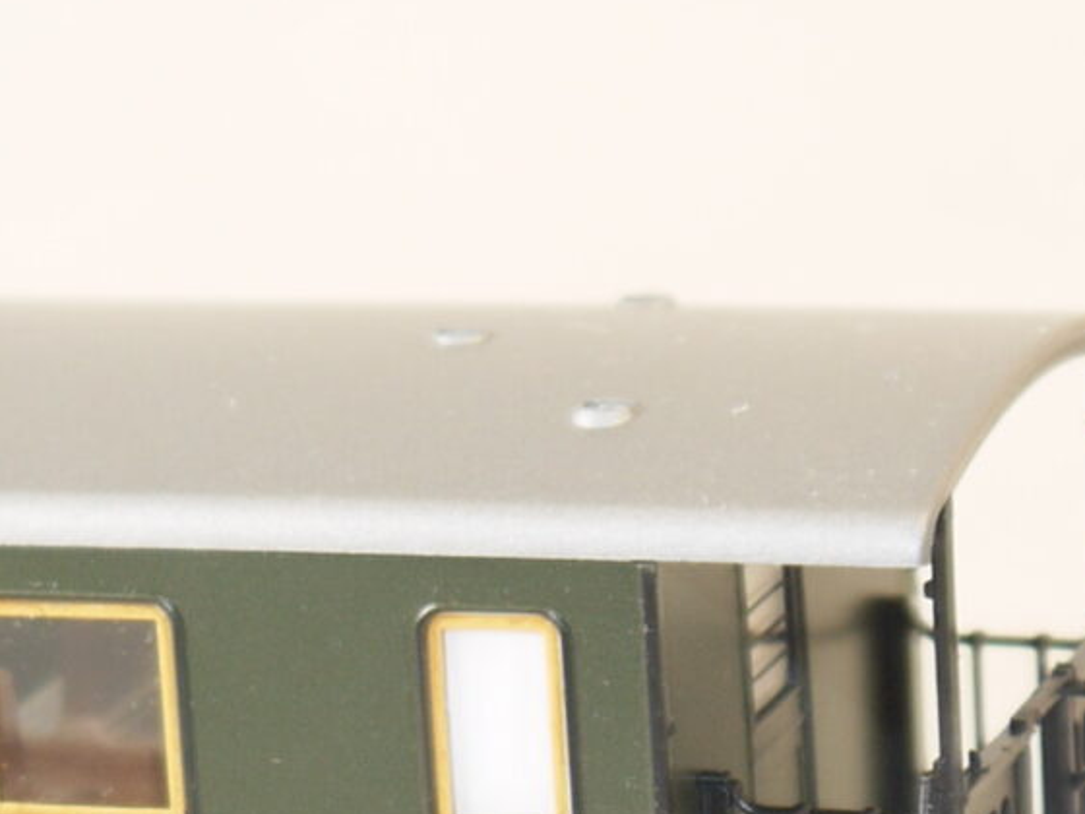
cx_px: -33
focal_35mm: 256
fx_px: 8024
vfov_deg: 5.8
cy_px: 810
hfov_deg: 7.7
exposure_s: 1/25
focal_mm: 25
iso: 100
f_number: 4.6
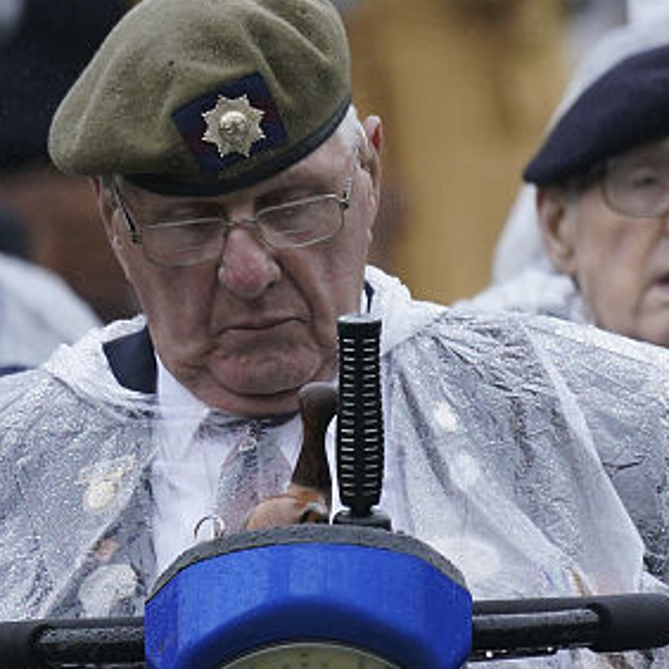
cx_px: 1300
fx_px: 31683
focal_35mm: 1449
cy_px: 249
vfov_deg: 1.2
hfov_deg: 1.2
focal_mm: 400
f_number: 5.6
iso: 1600
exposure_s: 1/3200
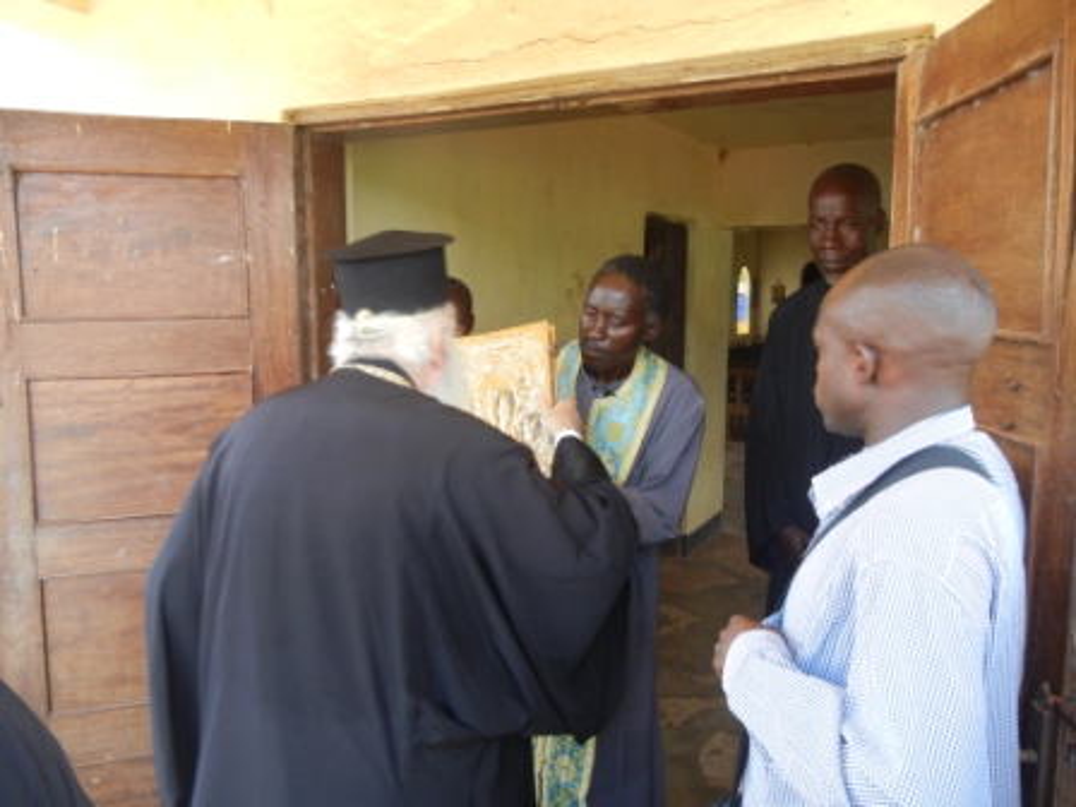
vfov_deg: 46.8
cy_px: 404
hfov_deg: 60.0
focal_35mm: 30
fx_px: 933
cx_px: 538
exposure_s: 1/50.3
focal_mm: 5.4
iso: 160
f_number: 3.5
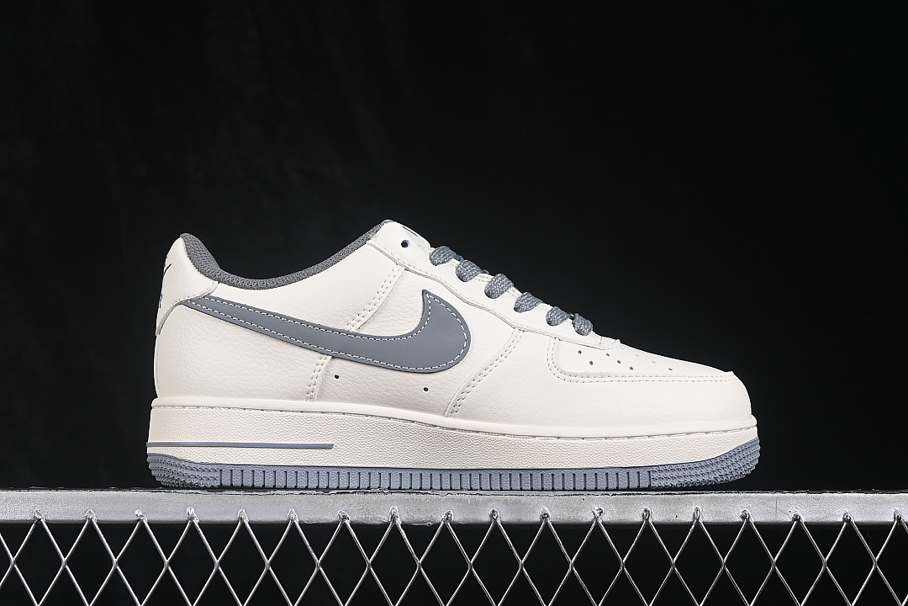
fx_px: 1892
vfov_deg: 18.2
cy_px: 303
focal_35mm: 75
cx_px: 454
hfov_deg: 27.0
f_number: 8
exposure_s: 1/80
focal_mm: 50
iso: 160
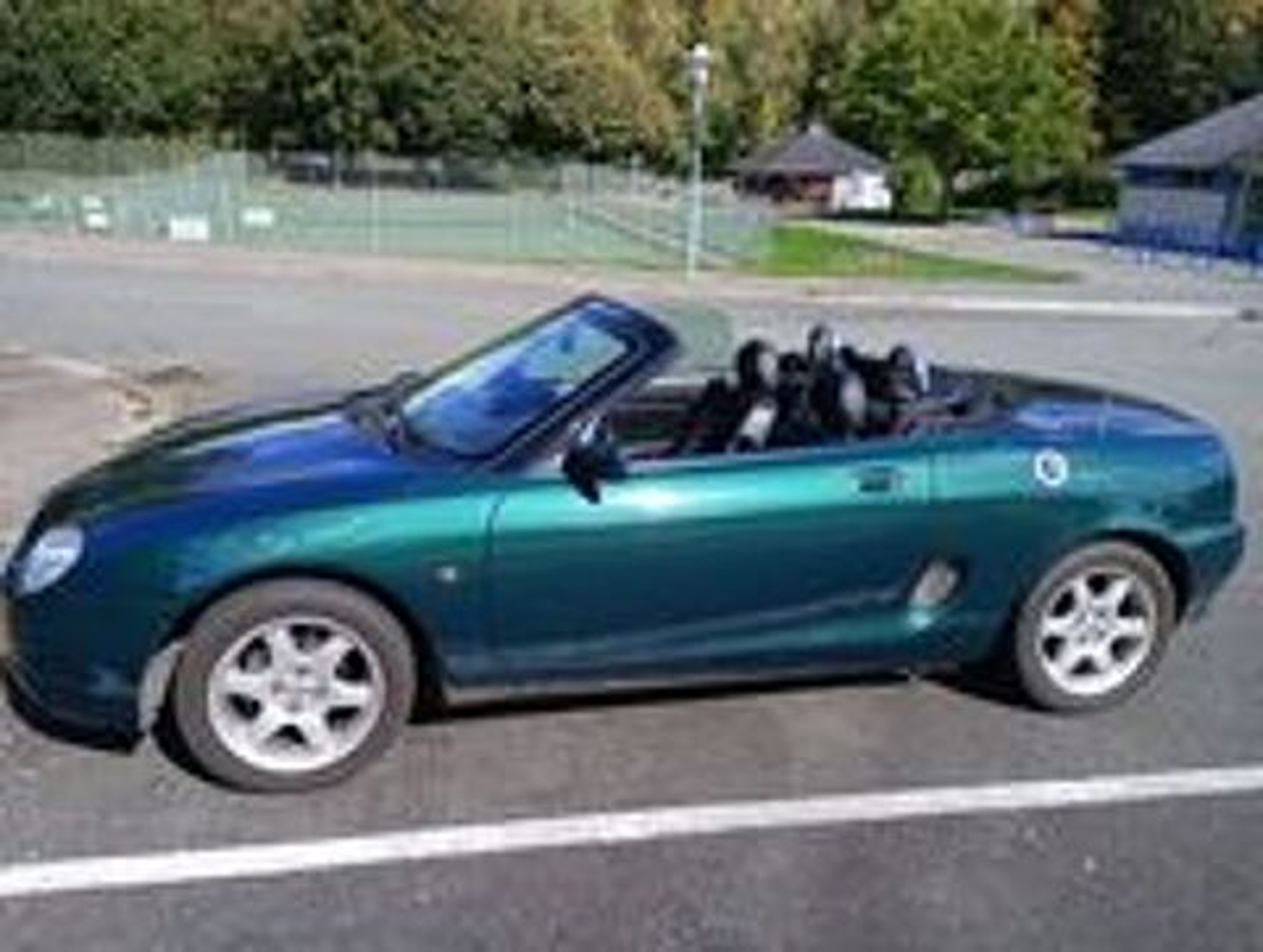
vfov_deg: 49.9
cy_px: 476
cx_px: 632
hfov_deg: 63.3
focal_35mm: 28
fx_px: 1024
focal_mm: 4.27
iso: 101
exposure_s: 1/574
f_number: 1.8
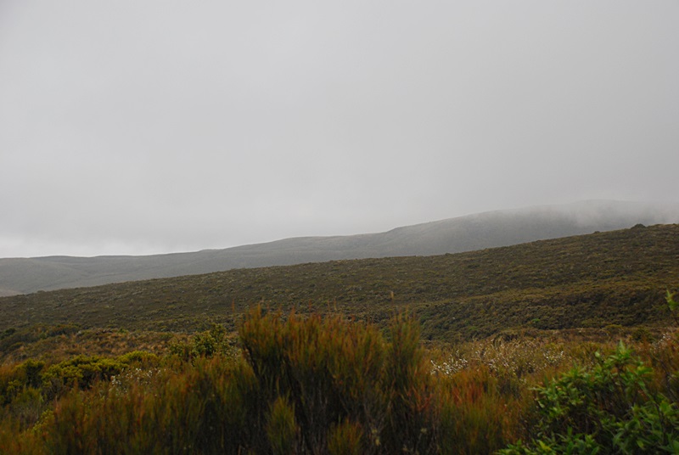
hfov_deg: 35.0
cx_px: 340
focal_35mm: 57
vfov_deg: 23.9
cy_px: 228
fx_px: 1077
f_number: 5.6
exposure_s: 1/100
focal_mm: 38
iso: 400
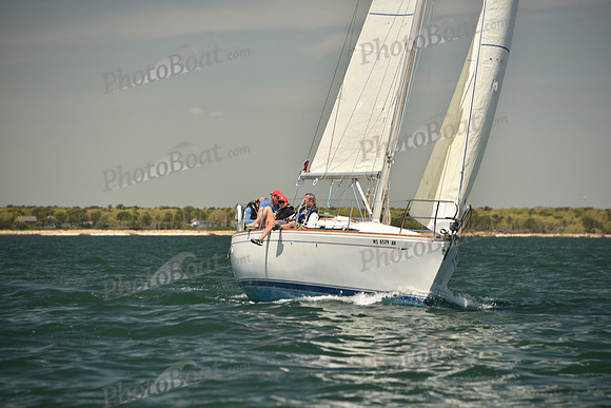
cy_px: 204
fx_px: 3395
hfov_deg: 10.3
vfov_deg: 6.9
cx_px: 306
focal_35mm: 200
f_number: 5.6
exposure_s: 1/800
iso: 250
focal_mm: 200
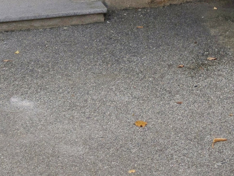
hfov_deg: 9.9
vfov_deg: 7.0
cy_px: -301
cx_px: 331
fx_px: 1311
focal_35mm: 194
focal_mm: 22
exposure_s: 1/125
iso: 160
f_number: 9
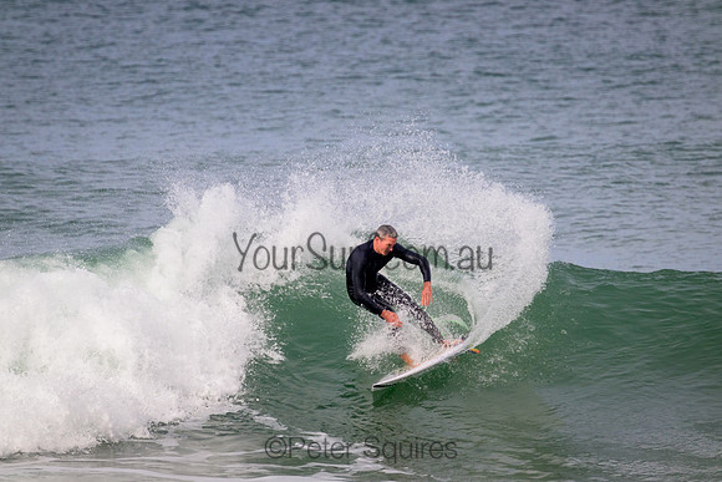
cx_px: 361
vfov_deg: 1.7
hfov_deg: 2.6
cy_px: 241
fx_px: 16047
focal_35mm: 800
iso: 1250
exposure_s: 1/2000
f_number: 11
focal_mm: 800
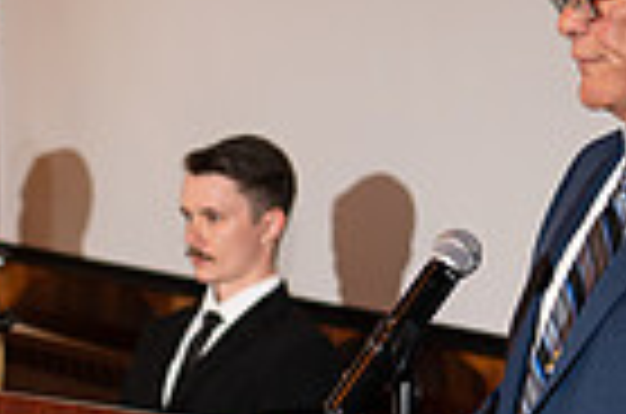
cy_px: 594
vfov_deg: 8.0
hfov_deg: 12.0
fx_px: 2897
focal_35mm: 167
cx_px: -167
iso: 500
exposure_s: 1/200
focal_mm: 40
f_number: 2.5
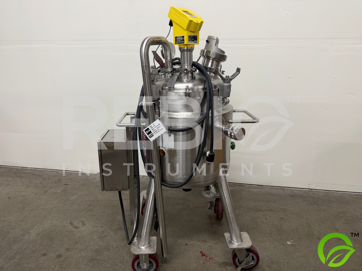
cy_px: 136
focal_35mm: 24
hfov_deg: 71.6
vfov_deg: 56.8
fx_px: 251
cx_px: 181
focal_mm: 6.76
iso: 160
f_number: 1.78
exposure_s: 1/60
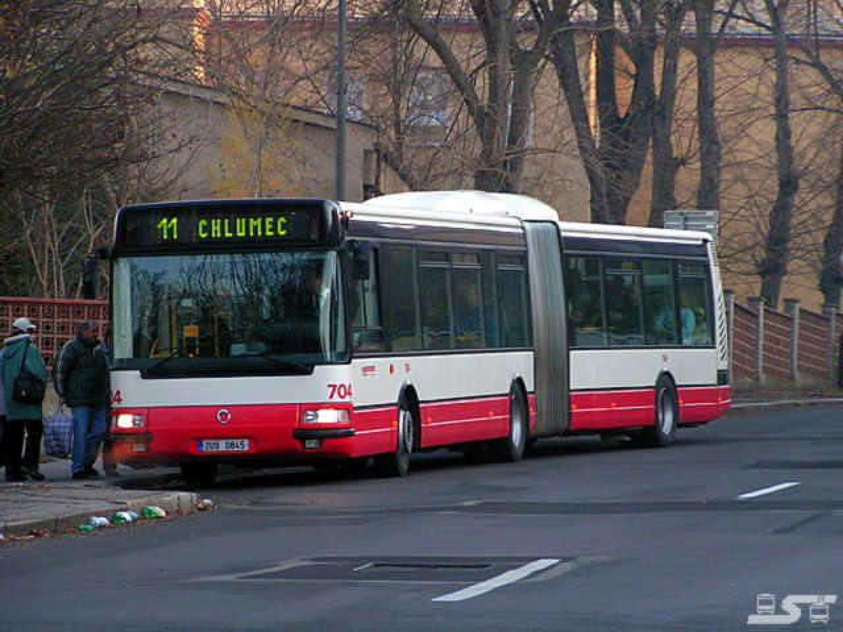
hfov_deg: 11.5
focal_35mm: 172
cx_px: 422
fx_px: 4189
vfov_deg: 8.6
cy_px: 316
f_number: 3.5
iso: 125
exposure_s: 1/200
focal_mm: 26.3
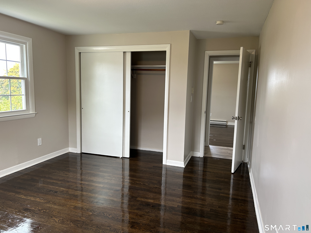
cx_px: 156
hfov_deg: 67.3
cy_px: 116
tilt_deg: -7.0
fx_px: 234
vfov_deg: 53.1
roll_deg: -0.5
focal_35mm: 26
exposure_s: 1/120
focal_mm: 5.7
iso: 100
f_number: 1.5
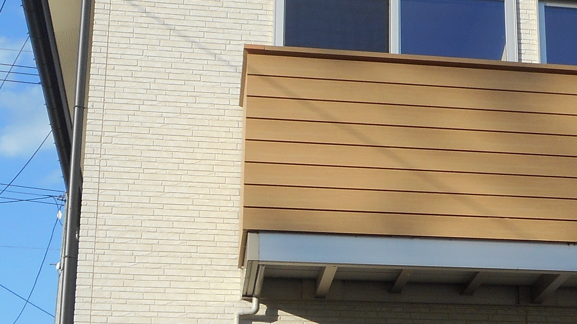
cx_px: 483
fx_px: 1346
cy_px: 240
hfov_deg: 23.7
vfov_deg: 13.7
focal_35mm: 88
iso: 80
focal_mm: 5.2
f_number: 4
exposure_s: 1/400
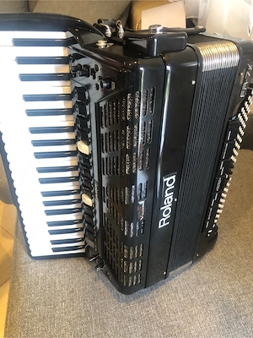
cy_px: 169
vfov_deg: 63.4
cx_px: 126
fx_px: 273
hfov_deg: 49.7
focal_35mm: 28
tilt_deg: -45.1
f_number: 1.8
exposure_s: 1/17
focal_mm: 3.99
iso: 80
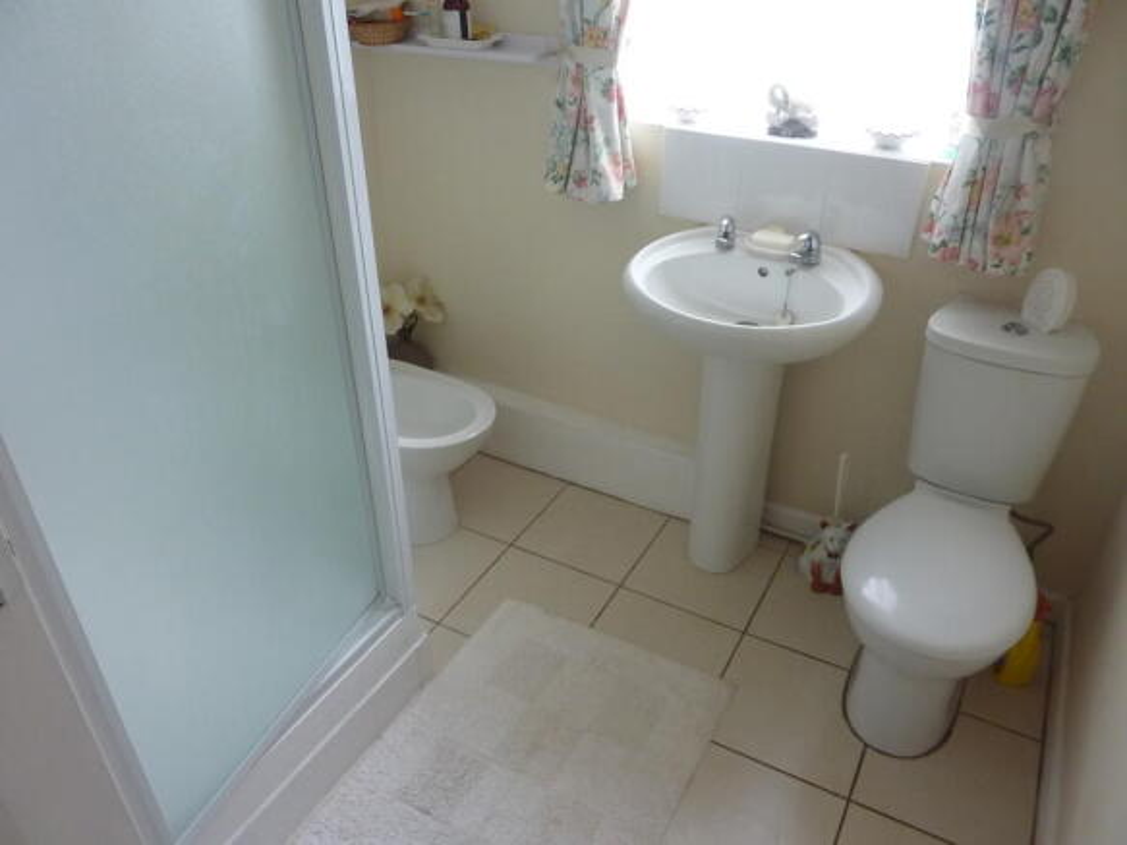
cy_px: 422
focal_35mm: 25
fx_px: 814
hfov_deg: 69.4
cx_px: 564
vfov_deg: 54.9
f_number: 3.3
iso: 200
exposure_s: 1/30
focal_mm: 4.1
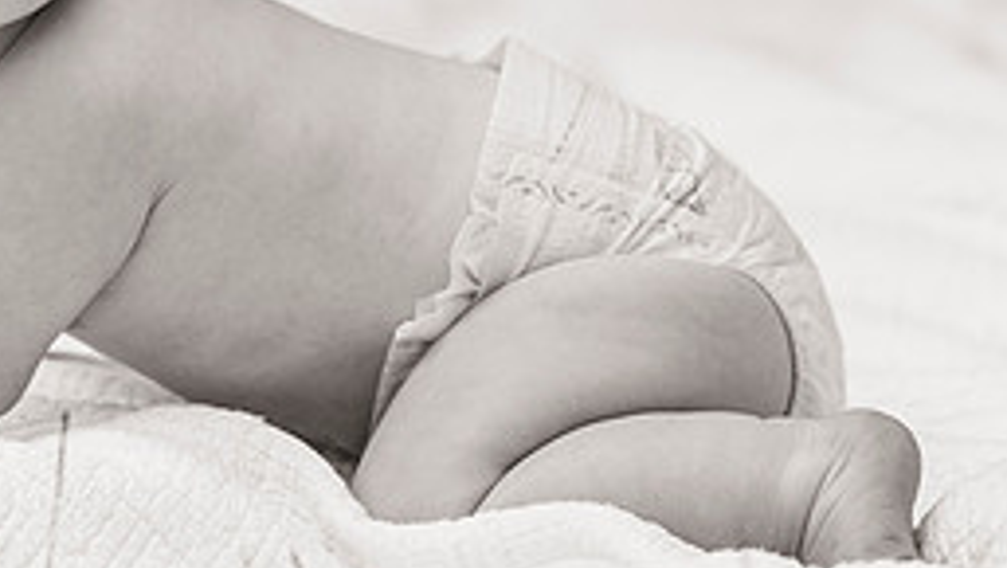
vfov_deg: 4.3
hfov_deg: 7.6
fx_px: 7616
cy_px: -128
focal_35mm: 285
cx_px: 248
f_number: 3.5
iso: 400
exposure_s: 1/1250
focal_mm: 116
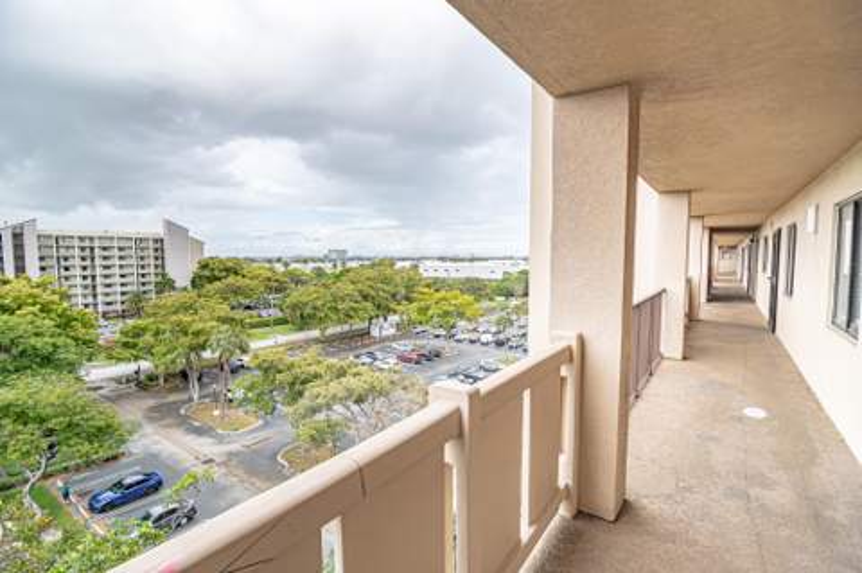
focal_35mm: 16
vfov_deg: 73.6
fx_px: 383
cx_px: 431
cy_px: 286
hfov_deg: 96.8
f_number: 4.5
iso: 200
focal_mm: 11
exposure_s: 1/800
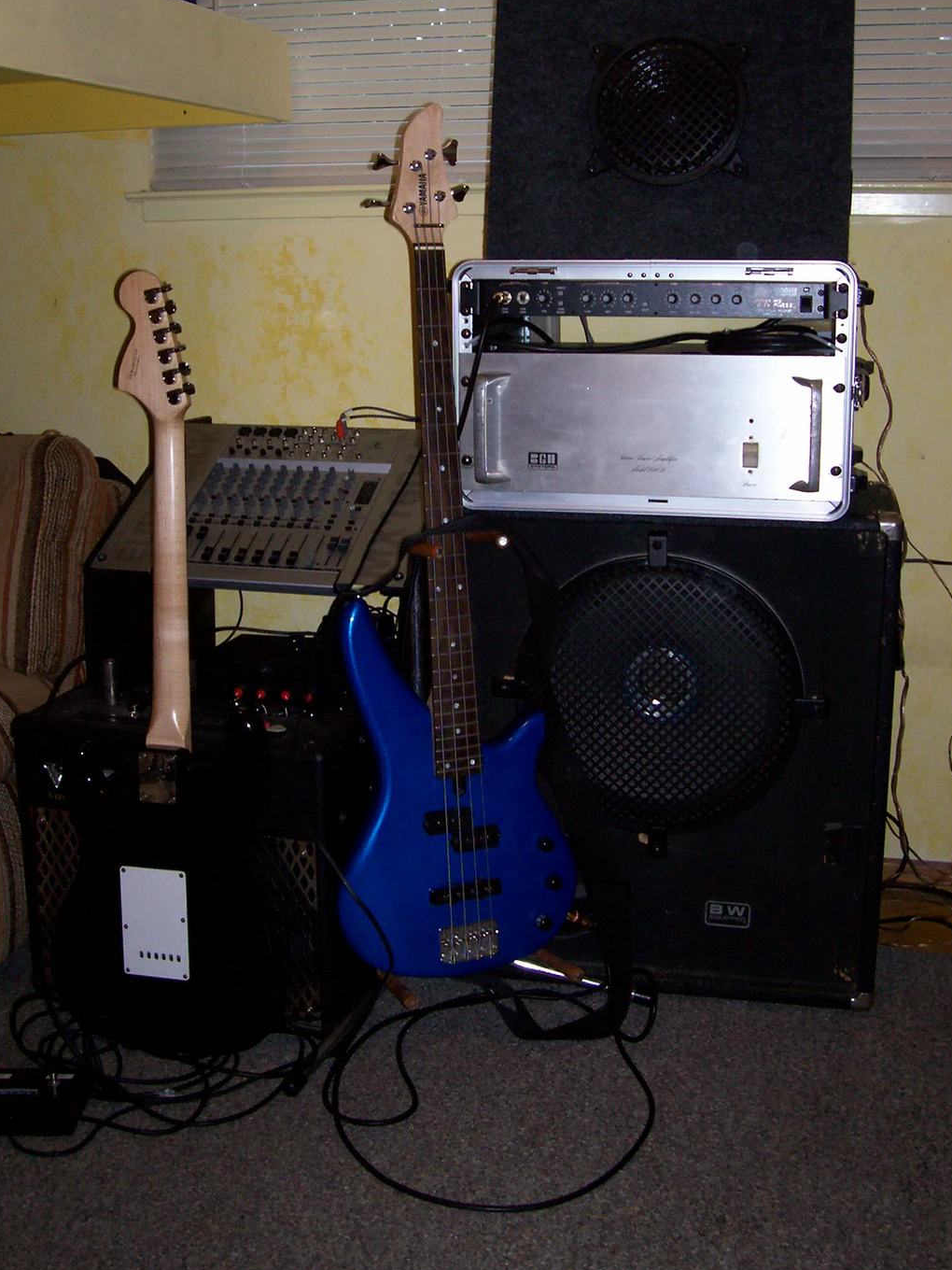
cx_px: 451
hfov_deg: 36.0
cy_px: 549
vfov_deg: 46.7
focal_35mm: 40
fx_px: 1467
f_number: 2.7
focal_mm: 5.6
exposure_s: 1/112
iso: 140
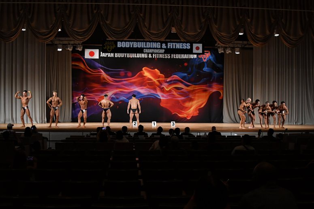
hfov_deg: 46.4
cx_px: 157
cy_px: 104
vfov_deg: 31.9
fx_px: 366
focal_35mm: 42
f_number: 5.6
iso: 3200
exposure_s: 1/400
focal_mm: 28
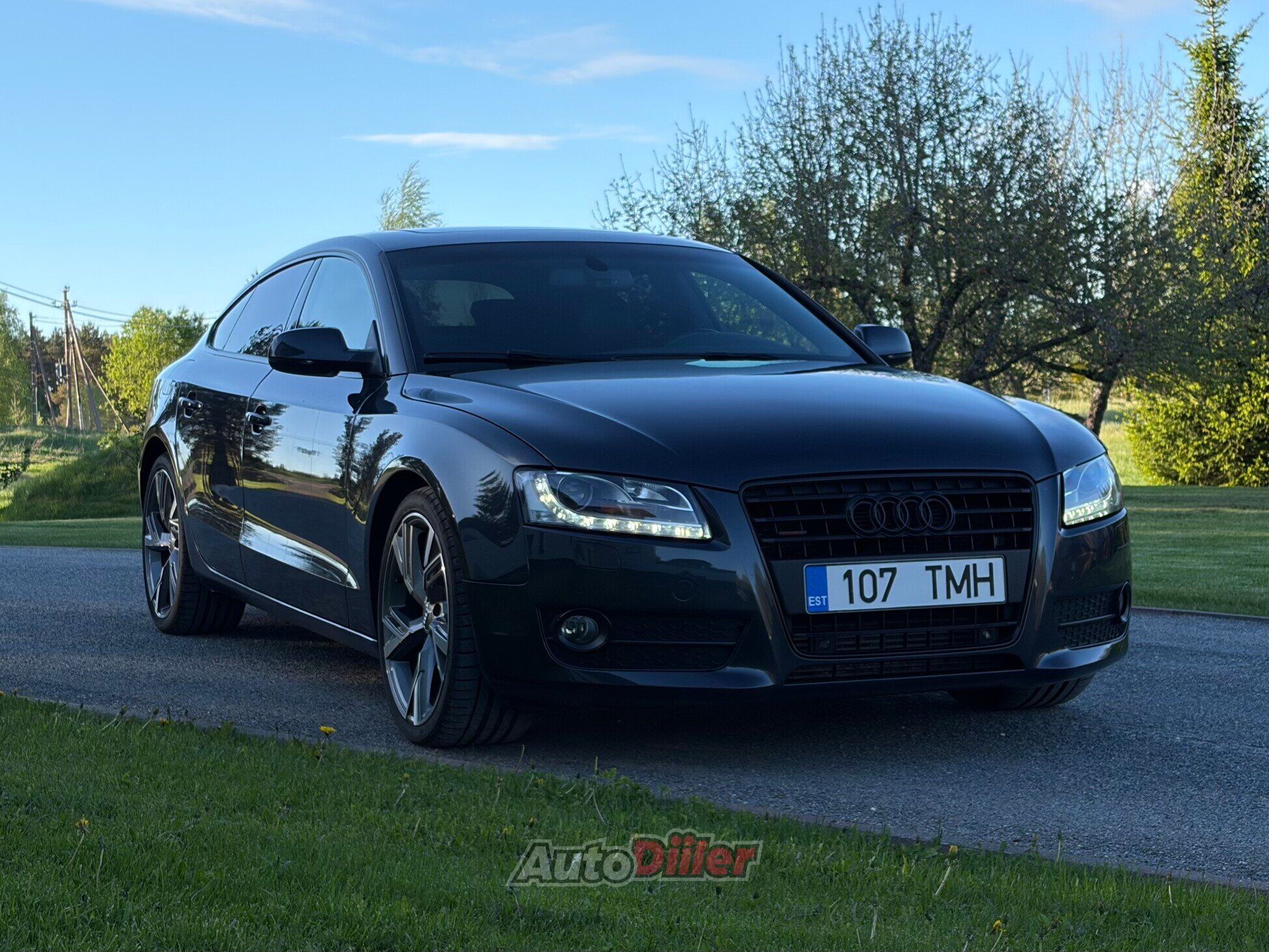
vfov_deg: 28.0
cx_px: 634
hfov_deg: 36.8
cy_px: 476
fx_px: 1907
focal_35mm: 52
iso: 32
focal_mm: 5.96
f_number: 1.6
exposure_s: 1/1393
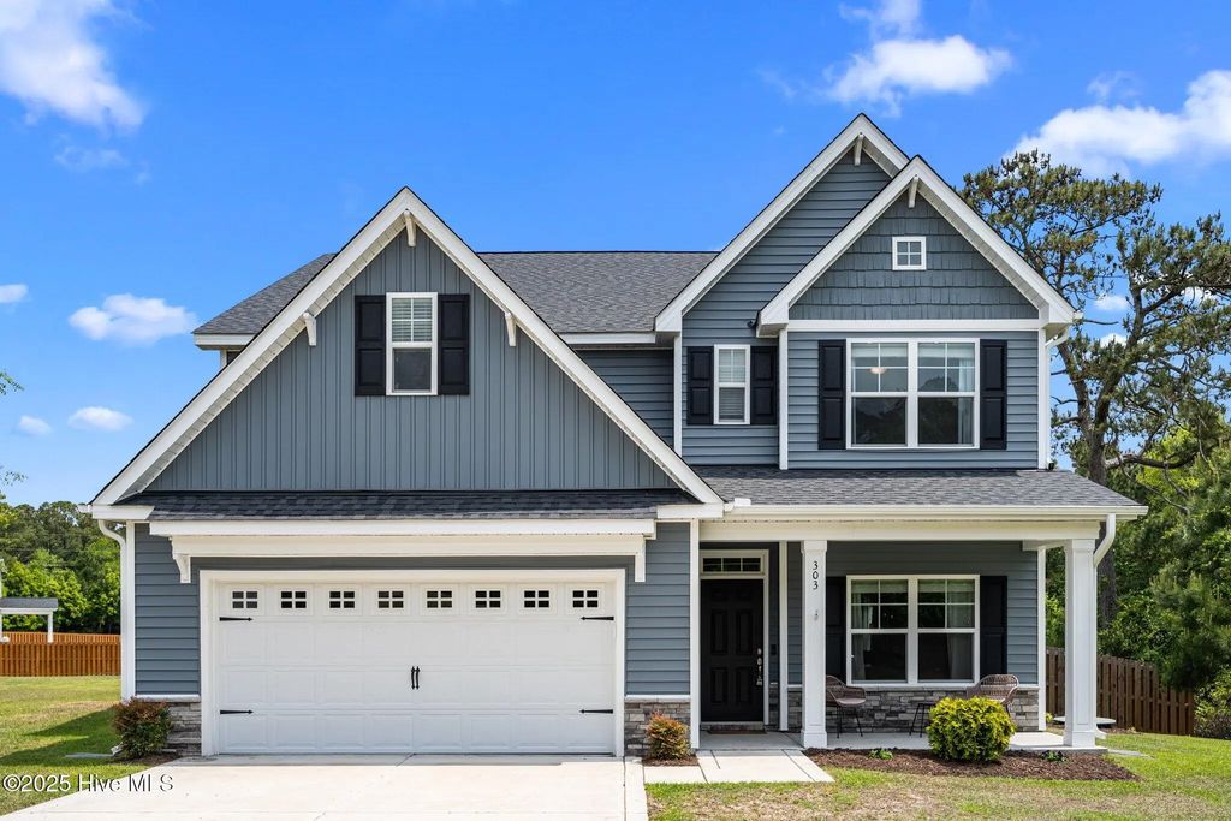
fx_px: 1026
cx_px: 616
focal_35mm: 30
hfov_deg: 61.9
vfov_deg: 43.6
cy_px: 410
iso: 64
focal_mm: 30
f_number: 7.1
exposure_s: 1/320
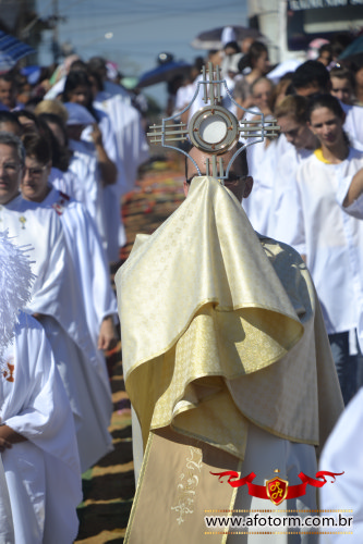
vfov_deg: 10.2
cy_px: 272
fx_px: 3065
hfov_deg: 6.8
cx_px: 182
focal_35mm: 202
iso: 100
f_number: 6.3
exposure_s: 1/640
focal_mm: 135
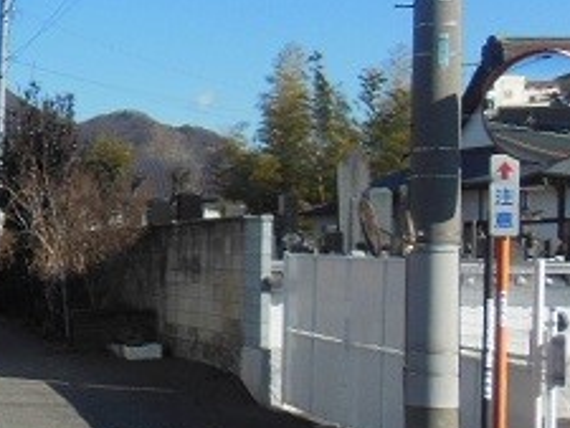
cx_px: -322
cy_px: 291
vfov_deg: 16.6
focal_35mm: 89
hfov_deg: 18.9
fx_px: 1466
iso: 125
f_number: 3.5
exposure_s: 1/1250
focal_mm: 4.5
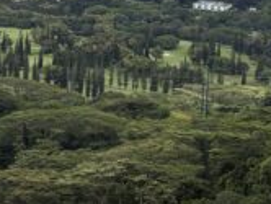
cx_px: 26
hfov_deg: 25.2
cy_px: -70
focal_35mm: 75
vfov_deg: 18.2
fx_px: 588
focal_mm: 5.96
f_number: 1.6
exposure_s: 1/4329
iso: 50
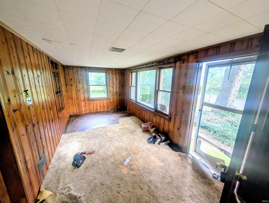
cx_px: 134
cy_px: 102
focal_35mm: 12
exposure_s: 1/54.3
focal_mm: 2.02
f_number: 1.7
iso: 57
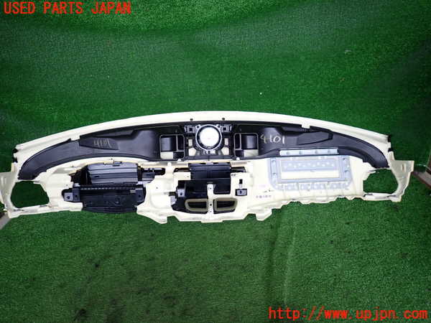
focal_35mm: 25
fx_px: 311
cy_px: 162
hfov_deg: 69.4
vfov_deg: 54.9
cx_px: 216
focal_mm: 4.5
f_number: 2
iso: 200
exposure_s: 1/80
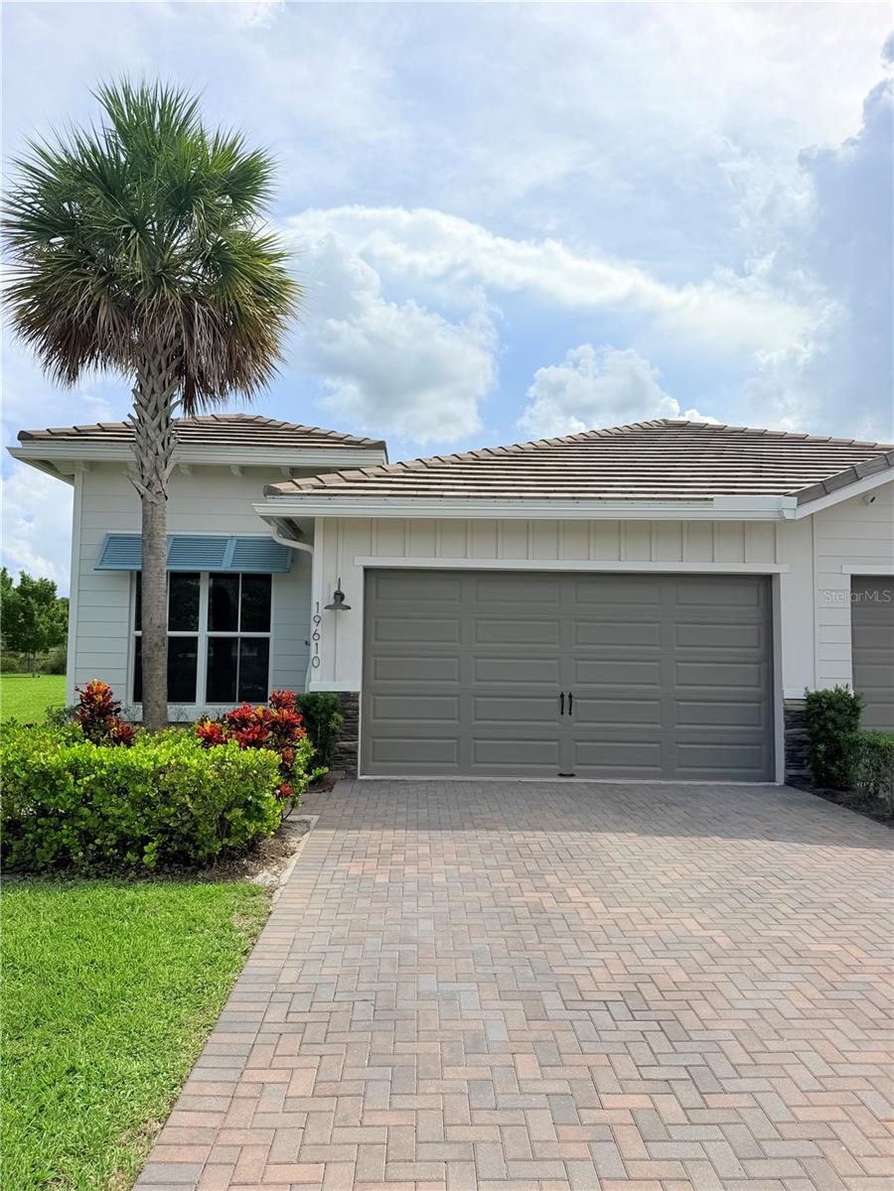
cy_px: 596
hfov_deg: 56.8
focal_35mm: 24
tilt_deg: +4.0
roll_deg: -0.9
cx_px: 447
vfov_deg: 71.6
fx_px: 826
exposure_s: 1/9091
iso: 80
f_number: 1.78
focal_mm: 6.76
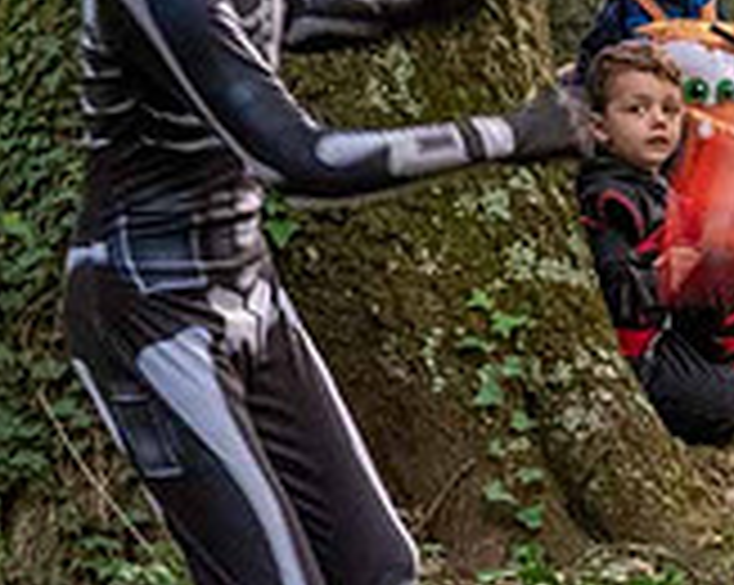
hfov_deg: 13.1
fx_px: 3124
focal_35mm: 144
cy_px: 108
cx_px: 838
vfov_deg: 10.7
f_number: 5.6
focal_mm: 20
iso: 3200
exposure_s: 1/50
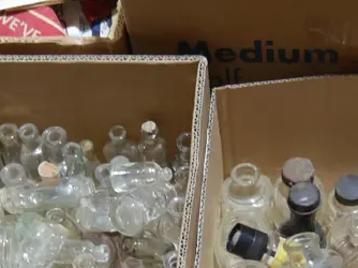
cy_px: 286
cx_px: 234
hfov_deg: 22.7
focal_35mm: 86
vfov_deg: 16.7
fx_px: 889
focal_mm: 14
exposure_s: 1/60
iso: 320
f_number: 3.5
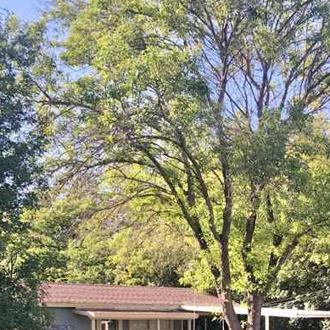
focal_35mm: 61
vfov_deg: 25.8
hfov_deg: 28.1
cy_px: 375
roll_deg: +0.6
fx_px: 658
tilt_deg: -2.7
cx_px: 193
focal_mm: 4
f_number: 1.8
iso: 20
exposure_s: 1/173
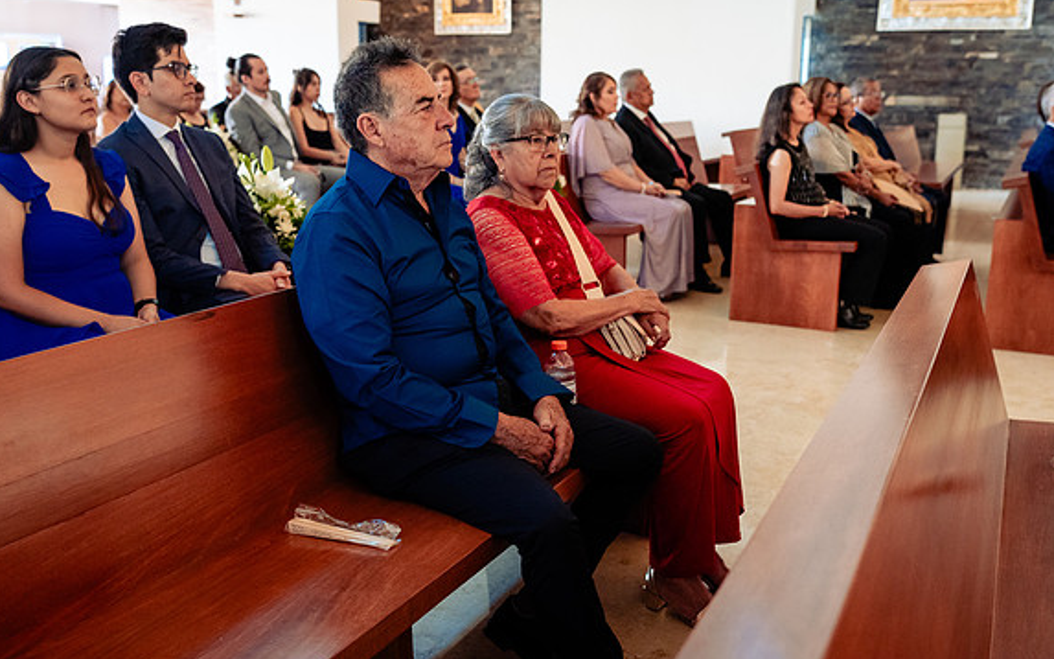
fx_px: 1063
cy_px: 316
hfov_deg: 52.8
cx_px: 524
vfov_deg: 34.4
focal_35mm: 37
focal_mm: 35
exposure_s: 1/160
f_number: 4.5
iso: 2500
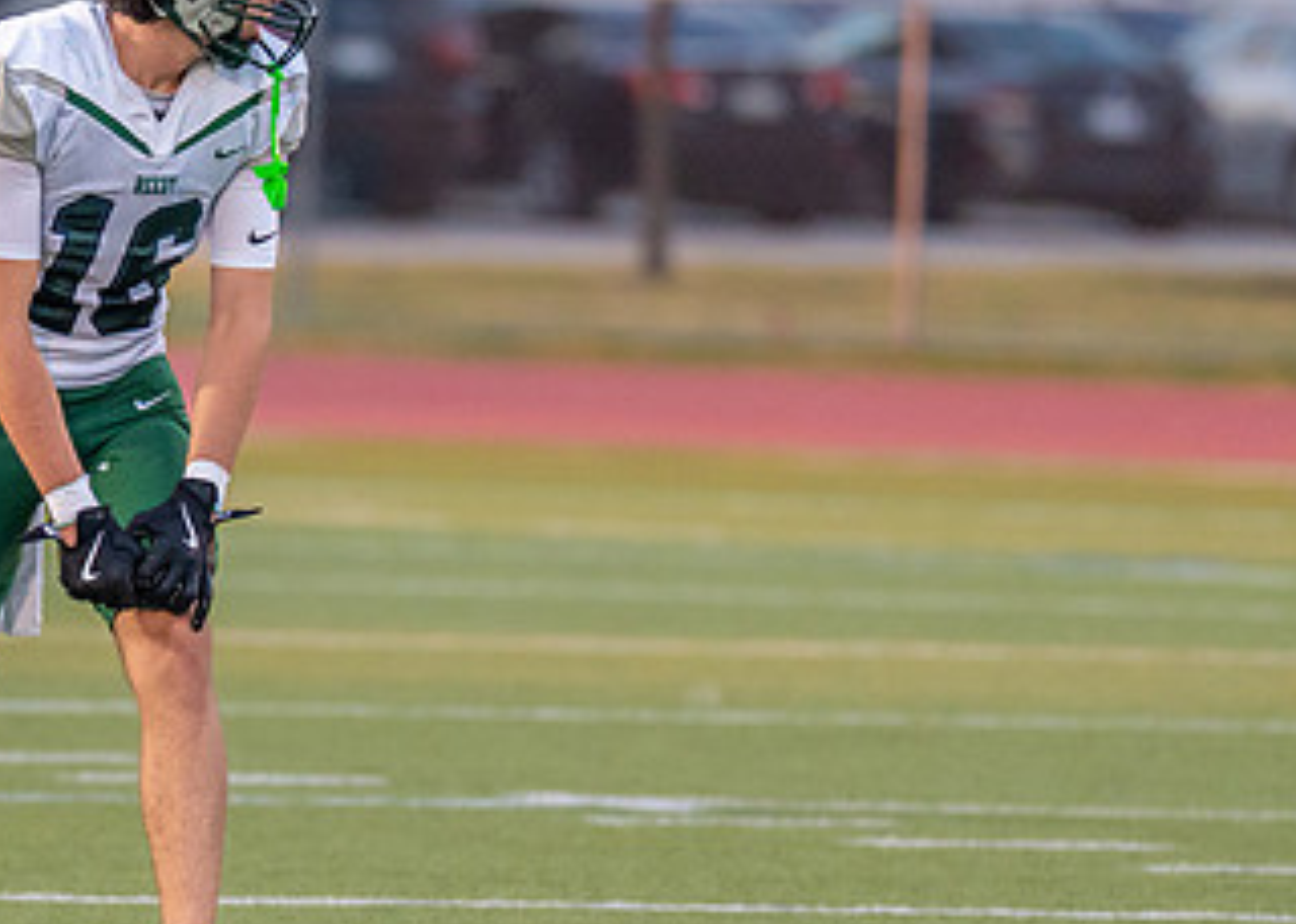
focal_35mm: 669
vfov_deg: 2.2
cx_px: 67
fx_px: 24603
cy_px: 430
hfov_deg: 3.0
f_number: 2.8
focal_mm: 200
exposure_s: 1/1250
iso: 1250
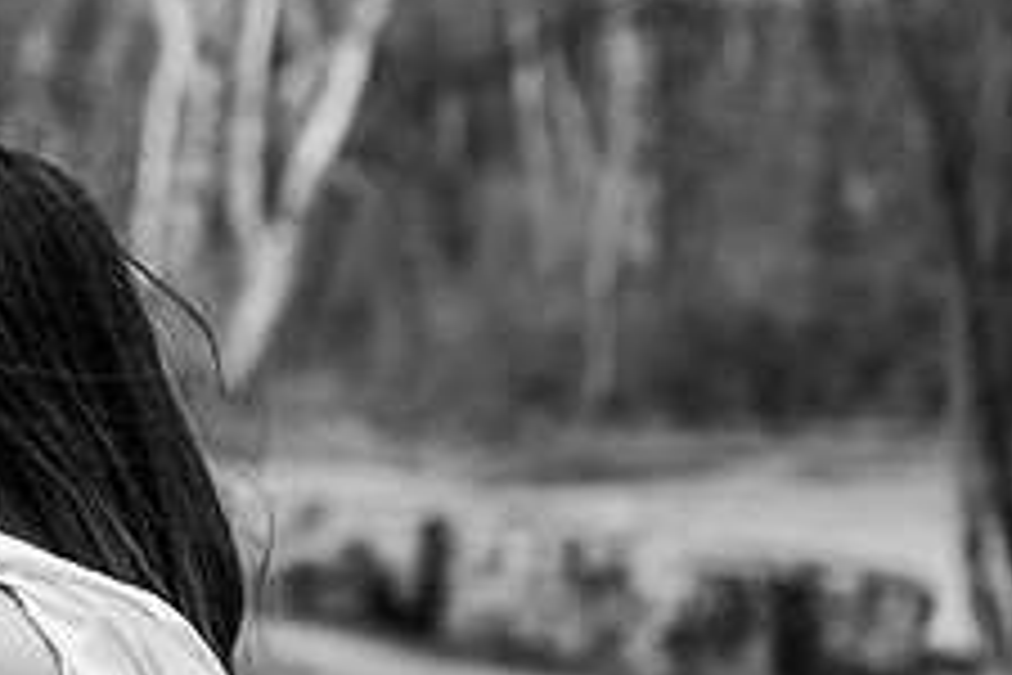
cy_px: 195
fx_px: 5931
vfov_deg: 6.5
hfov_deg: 9.6
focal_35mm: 211
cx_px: -114
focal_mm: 70
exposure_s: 1/1000
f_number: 3.2
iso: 400
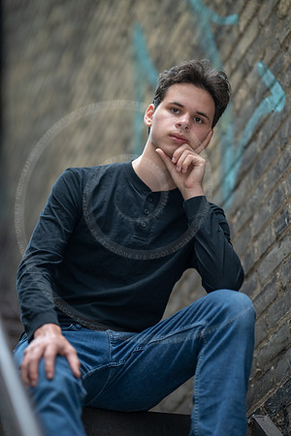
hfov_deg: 16.1
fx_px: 1031
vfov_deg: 23.9
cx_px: 146
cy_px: 218
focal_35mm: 85
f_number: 1.2
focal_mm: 85
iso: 1000
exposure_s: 1/200
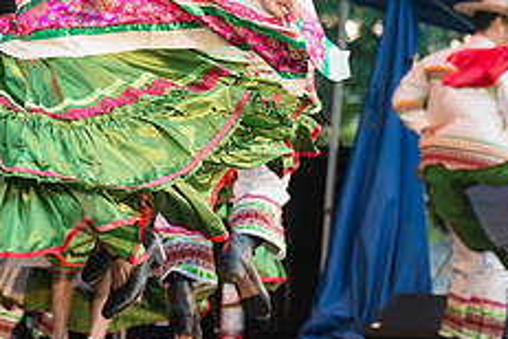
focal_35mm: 166
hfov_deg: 12.3
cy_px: -14
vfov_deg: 8.2
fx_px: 2342
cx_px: 88
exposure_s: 1/640
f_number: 2.8
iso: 1250
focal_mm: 66
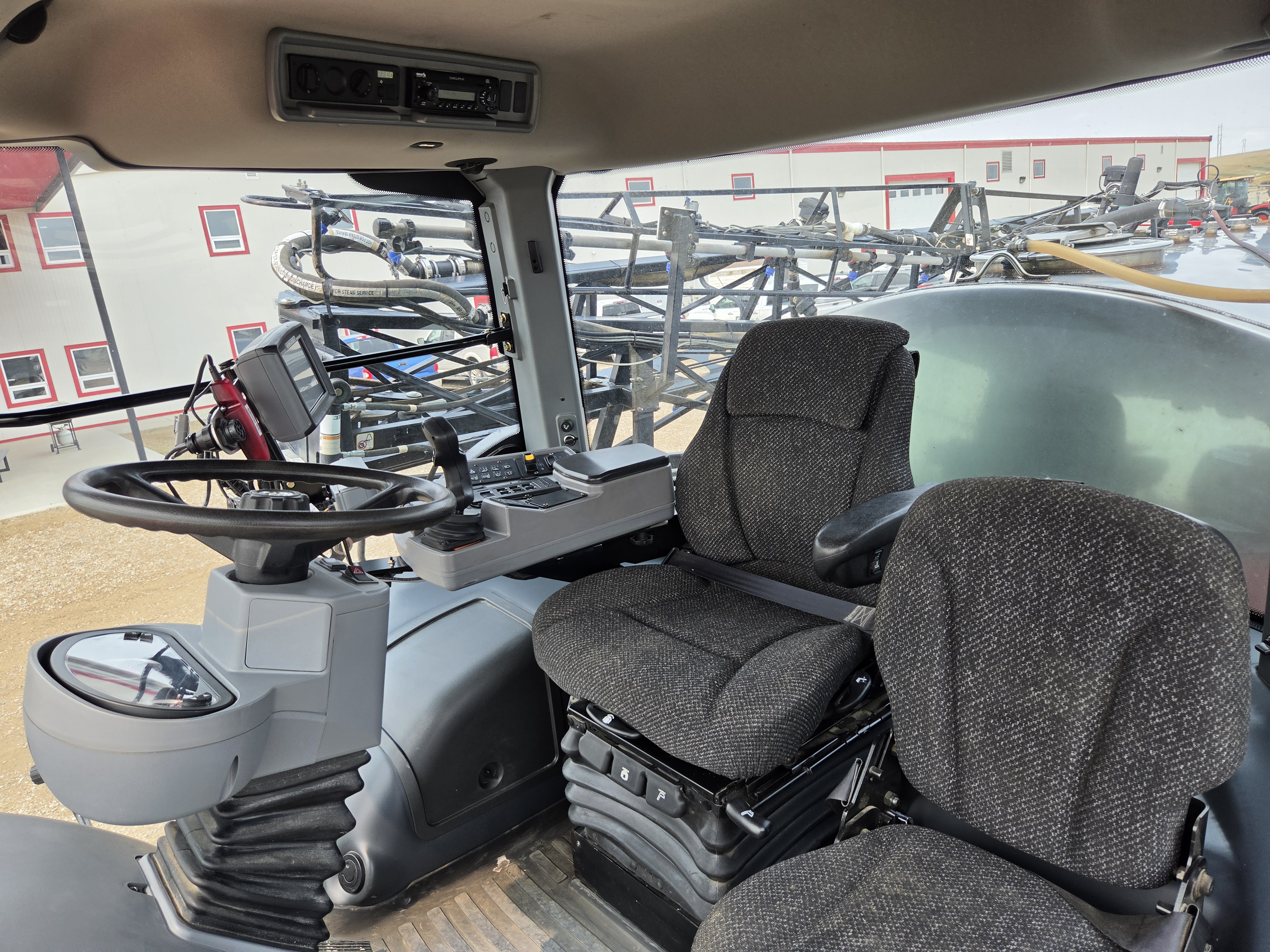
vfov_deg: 58.9
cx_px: 635
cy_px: 476
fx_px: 844
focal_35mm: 23
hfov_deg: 73.9
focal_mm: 5.4
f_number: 1.8
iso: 80
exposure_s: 1/1139
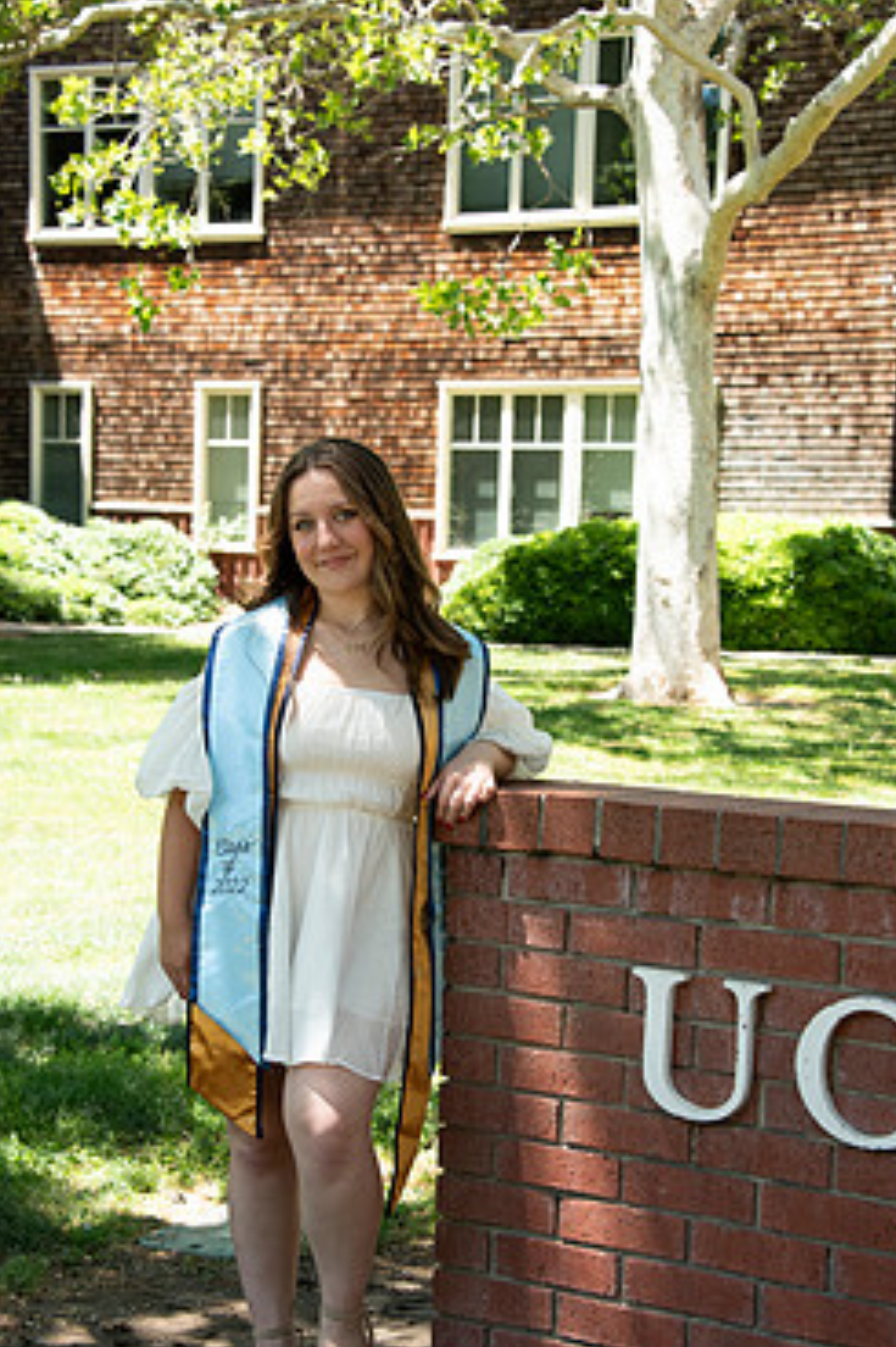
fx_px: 2653
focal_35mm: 71
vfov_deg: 28.5
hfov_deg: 19.2
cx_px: 402
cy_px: 732
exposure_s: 1/400
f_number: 5.6
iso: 640
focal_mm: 58
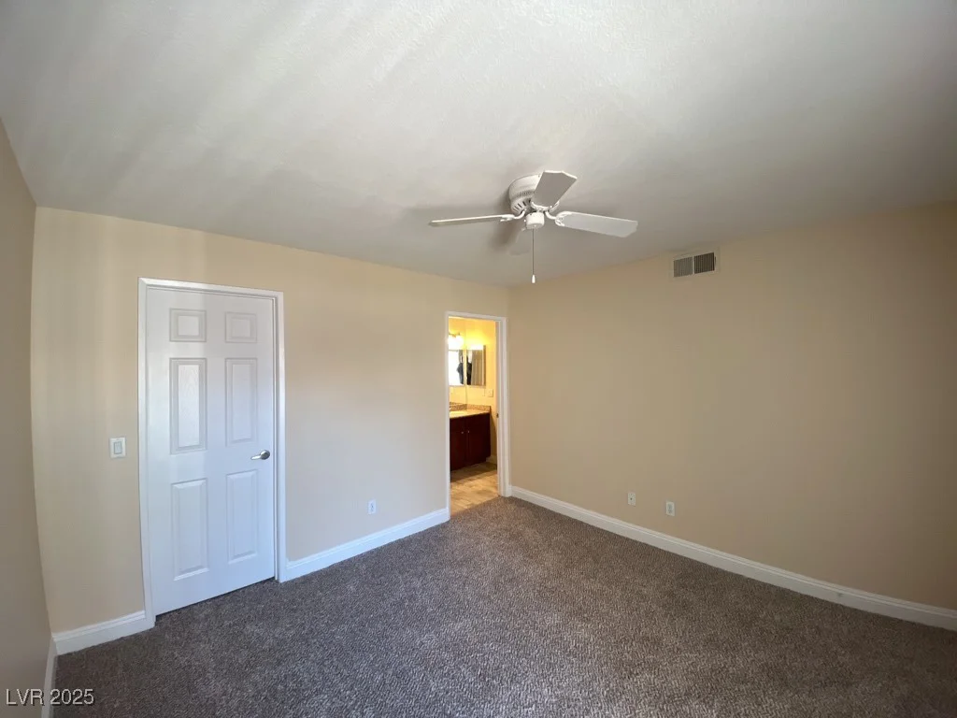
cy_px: 359
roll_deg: +1.0
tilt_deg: +0.2
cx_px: 478
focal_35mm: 13
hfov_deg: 106.2
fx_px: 359
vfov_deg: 89.9
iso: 100
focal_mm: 1.54
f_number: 2.4
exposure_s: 1/30
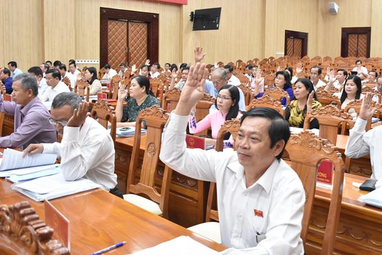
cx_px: 236
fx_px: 372
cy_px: 96
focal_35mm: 35
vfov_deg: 37.7
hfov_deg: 53.9
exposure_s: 1/100
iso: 1600
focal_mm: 18
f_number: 4.5
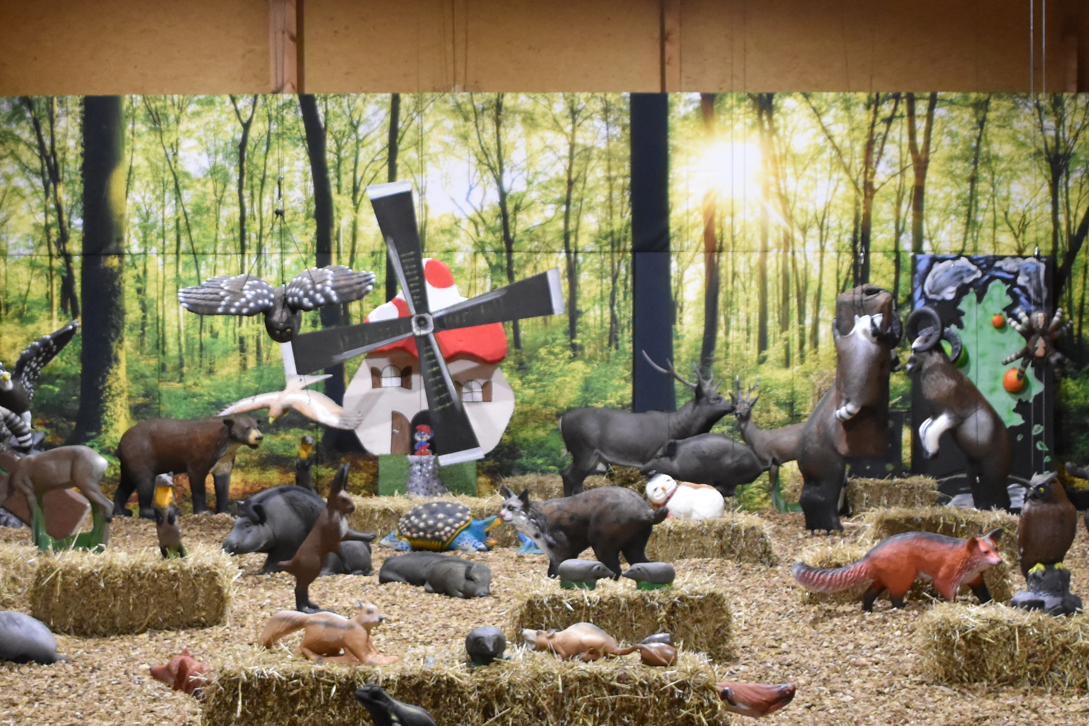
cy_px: 441
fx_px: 2238
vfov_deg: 18.4
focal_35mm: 74
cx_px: 478
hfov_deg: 27.3
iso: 2200
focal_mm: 24
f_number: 4
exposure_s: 1/60
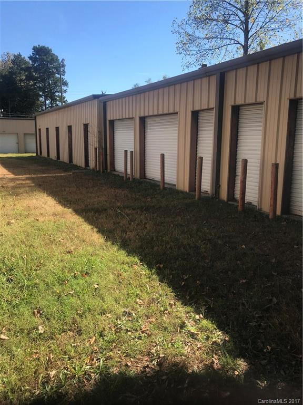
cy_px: 202
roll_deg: -1.6
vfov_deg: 63.4
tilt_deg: -10.7
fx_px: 327
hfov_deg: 49.7
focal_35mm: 28
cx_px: 152
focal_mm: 3.99
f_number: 1.8
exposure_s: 1/1053
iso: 20
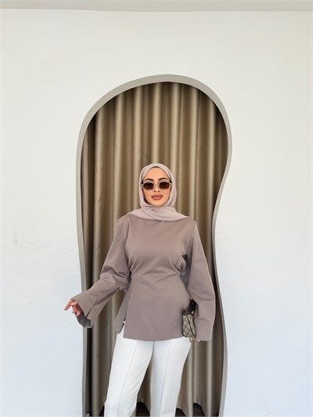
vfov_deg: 71.6
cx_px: 156
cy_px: 208
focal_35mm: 24
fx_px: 289
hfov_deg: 56.8
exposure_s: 1/308
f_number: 1.78
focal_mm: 6.76
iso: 80
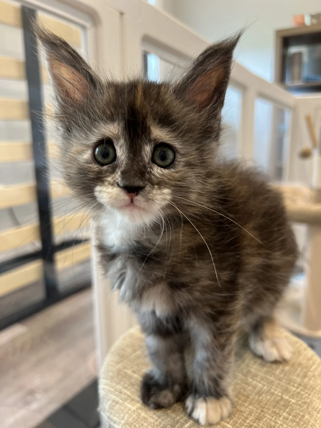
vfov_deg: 67.3
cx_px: 160
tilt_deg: -10.1
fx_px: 321
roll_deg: +0.1
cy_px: 214
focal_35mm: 26
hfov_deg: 53.1
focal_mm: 5.7
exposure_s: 1/60
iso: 200
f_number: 1.5
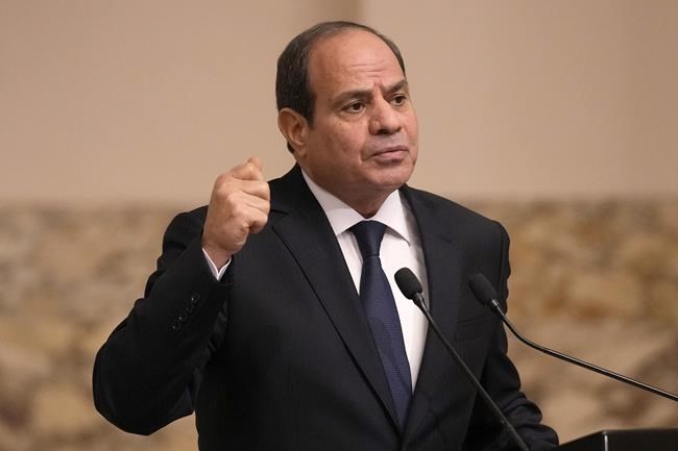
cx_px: 339
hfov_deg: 10.3
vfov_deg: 6.9
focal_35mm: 200
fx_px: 3765
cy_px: 226
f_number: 3.2
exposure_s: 1/500
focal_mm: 200
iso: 4000
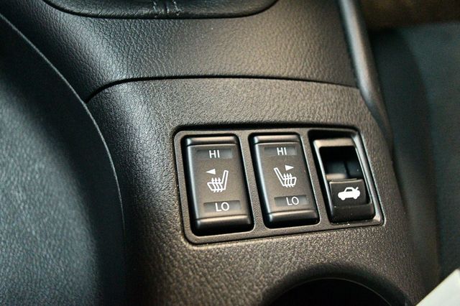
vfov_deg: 39.9
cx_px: 230
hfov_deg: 57.2
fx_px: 421
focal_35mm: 33
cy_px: 153
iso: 12800
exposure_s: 1/50
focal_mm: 22
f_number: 3.8
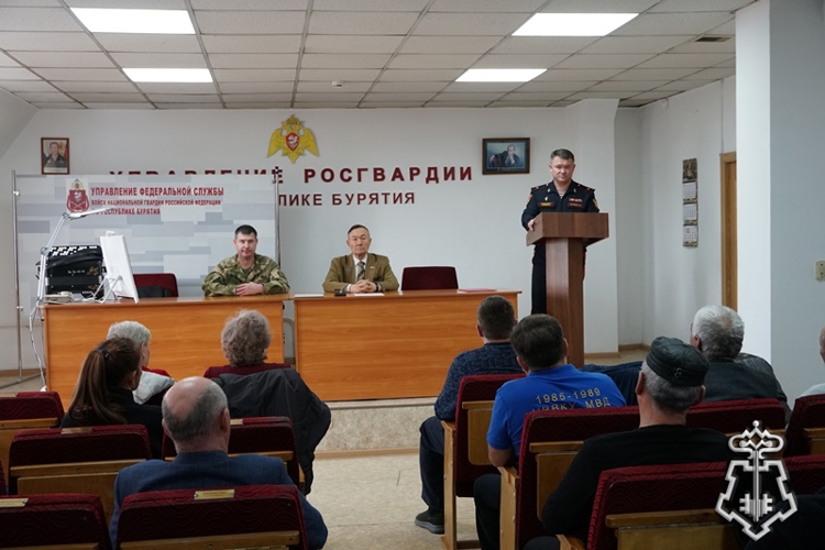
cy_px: 275
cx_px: 412
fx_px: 1031
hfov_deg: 43.6
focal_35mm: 45
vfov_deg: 29.9
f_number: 4.5
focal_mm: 30
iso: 1000
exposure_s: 1/160
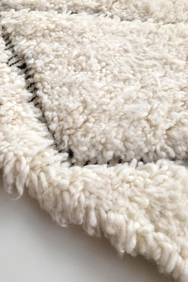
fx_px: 243
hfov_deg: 42.2
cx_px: 80
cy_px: 144
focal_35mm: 31
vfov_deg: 60.3
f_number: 2.2
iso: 160
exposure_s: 1/33
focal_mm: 4.15
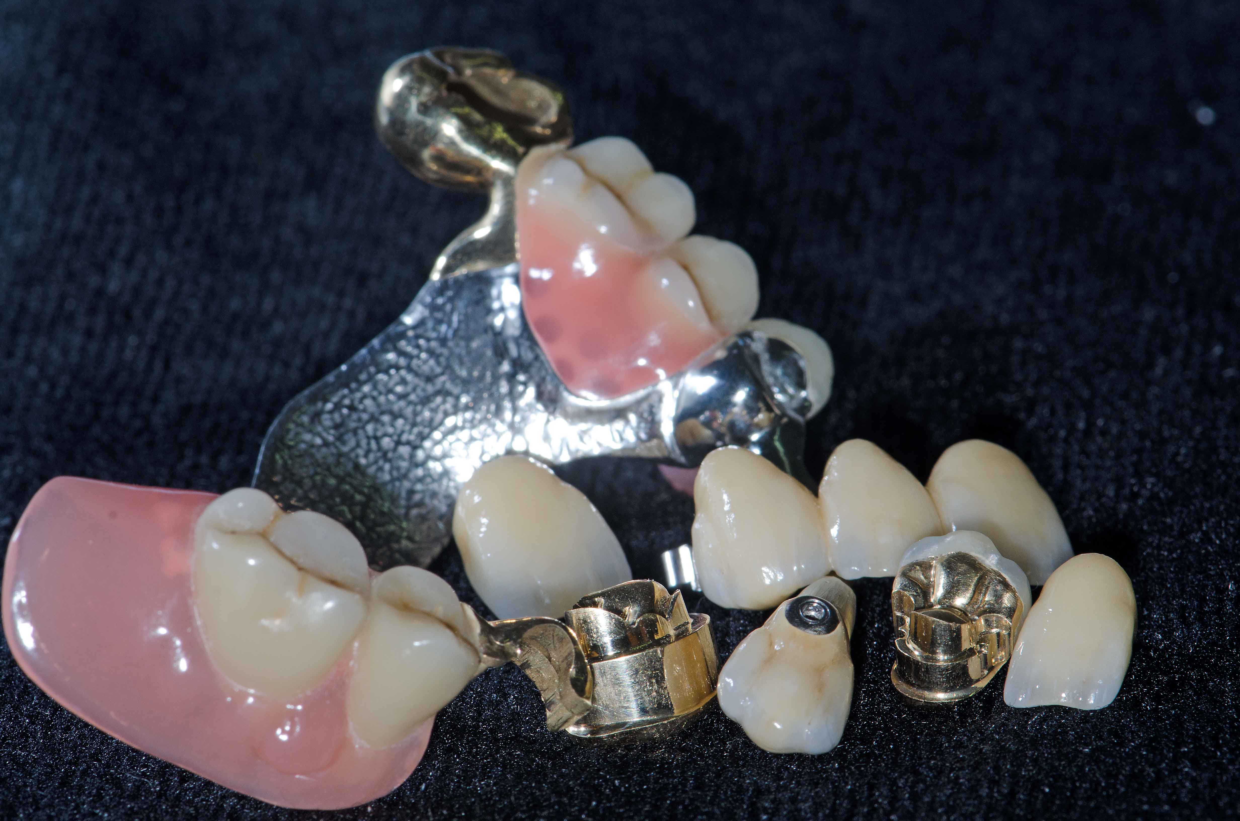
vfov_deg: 8.7
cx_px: 620
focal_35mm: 158
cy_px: 410
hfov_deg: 13.1
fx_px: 5414
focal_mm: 105
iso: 200
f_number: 20
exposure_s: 1/160
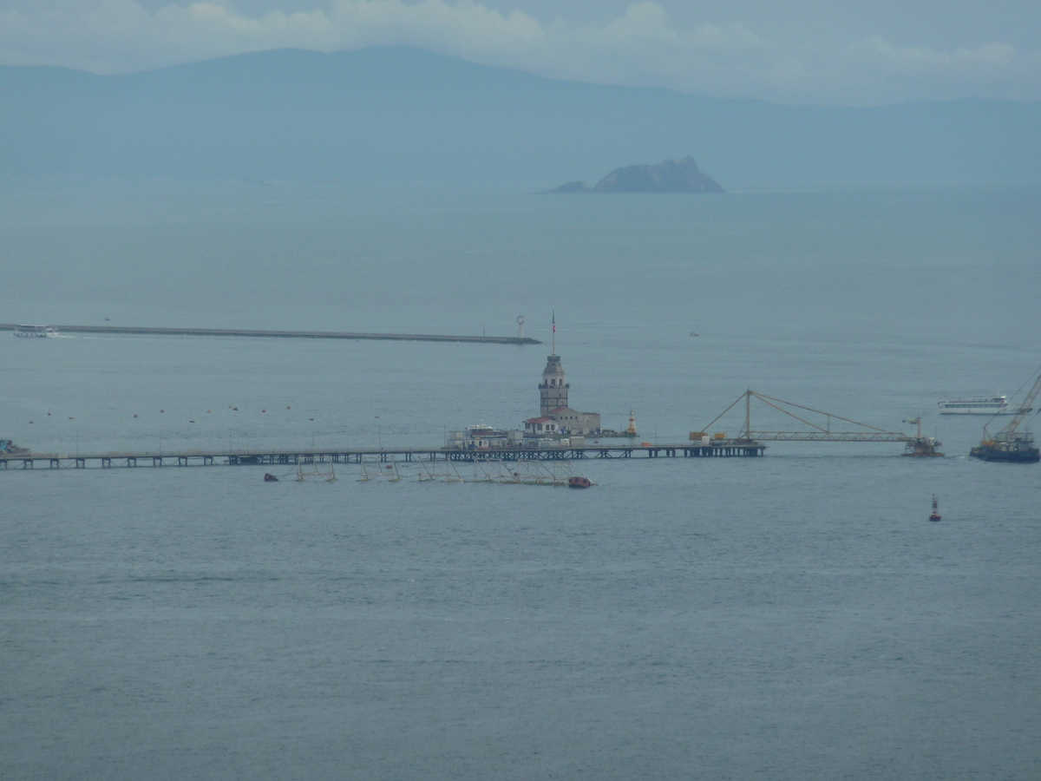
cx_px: 520
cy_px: 390
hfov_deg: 6.6
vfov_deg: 5.0
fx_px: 9022
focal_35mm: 300
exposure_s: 1/500
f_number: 5.6
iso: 80
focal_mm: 49.2
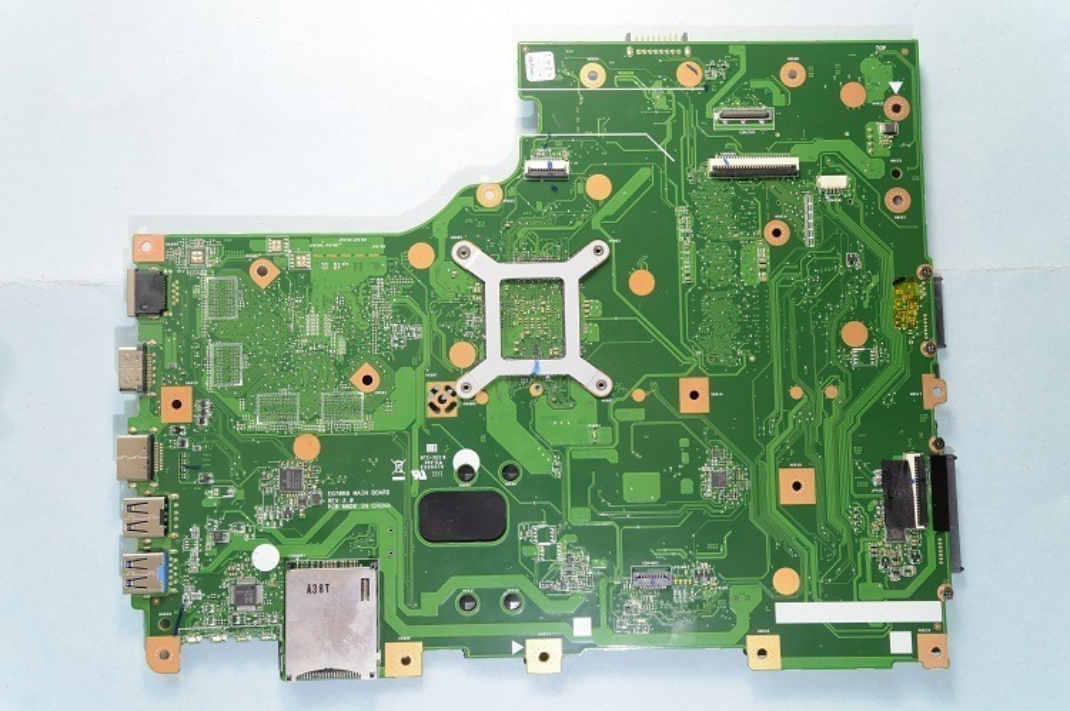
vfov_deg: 38.3
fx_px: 1024
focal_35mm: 34
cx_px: 535
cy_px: 356
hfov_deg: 55.2
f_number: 8
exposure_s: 1/4
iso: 100
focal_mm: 23
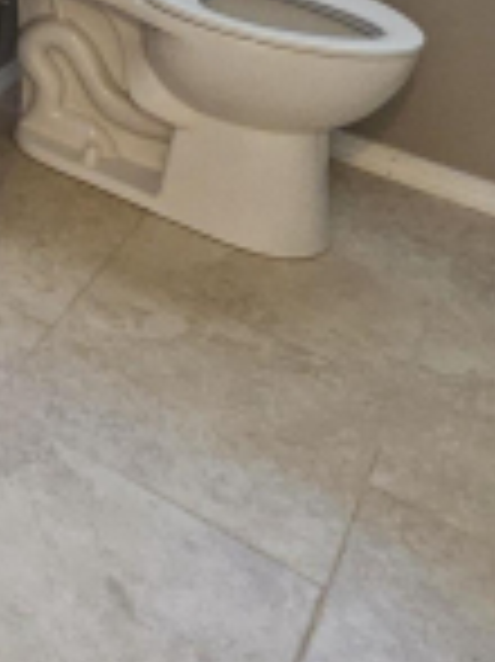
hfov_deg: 19.9
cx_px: -326
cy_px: -176
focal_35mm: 59
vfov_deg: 27.8
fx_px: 1127
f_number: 2.2
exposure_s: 1/60
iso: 320
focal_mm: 1.74
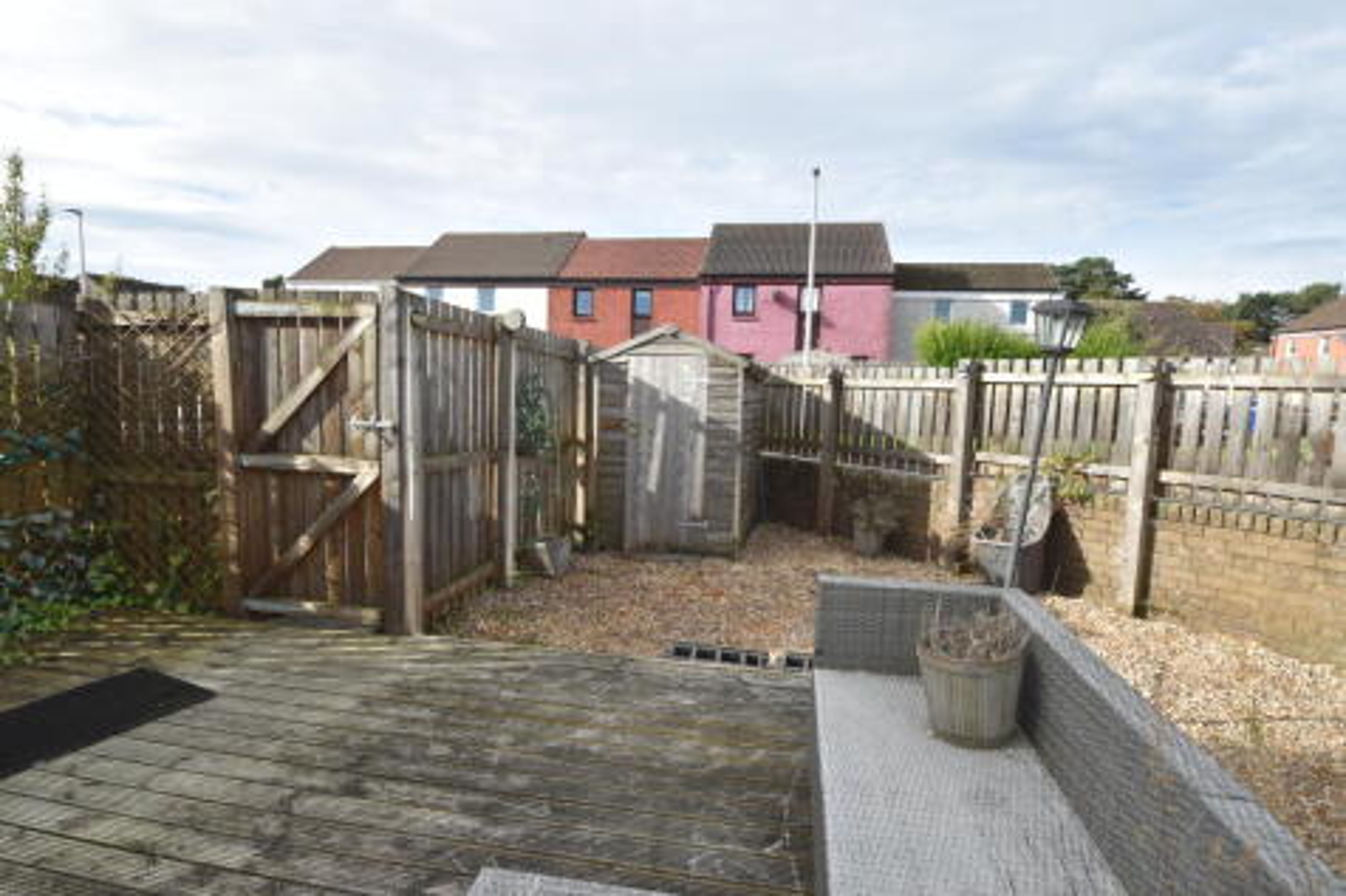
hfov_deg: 90.0
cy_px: 448
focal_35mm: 18
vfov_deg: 67.3
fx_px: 673
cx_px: 673
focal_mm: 12
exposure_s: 1/200
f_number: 7.1
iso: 100
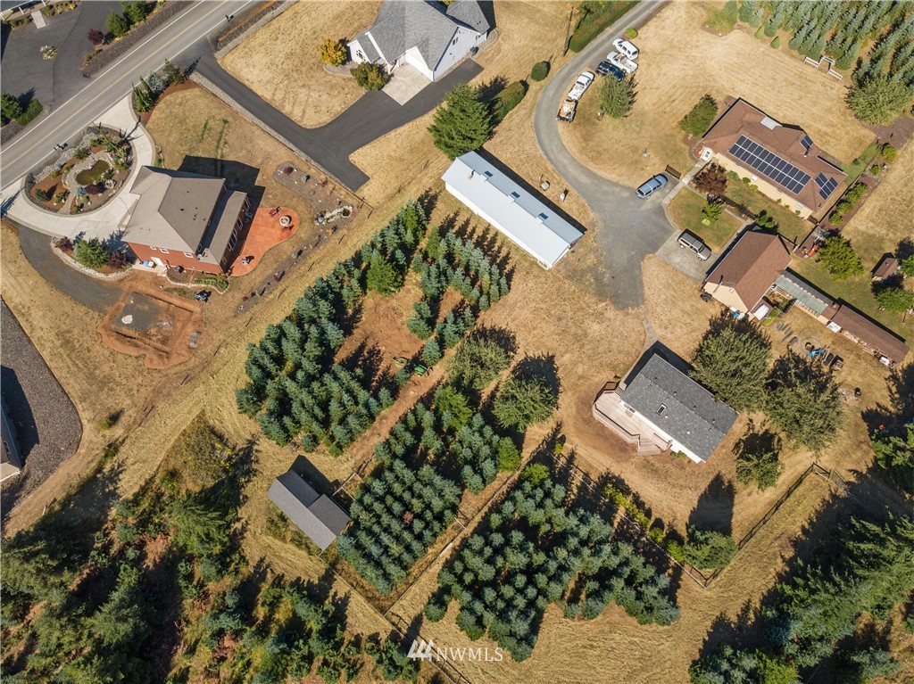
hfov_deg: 67.3
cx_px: 457
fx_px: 686
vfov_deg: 53.0
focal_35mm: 26
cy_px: 342
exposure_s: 1/1250
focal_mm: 4.73
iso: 100
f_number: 2.2
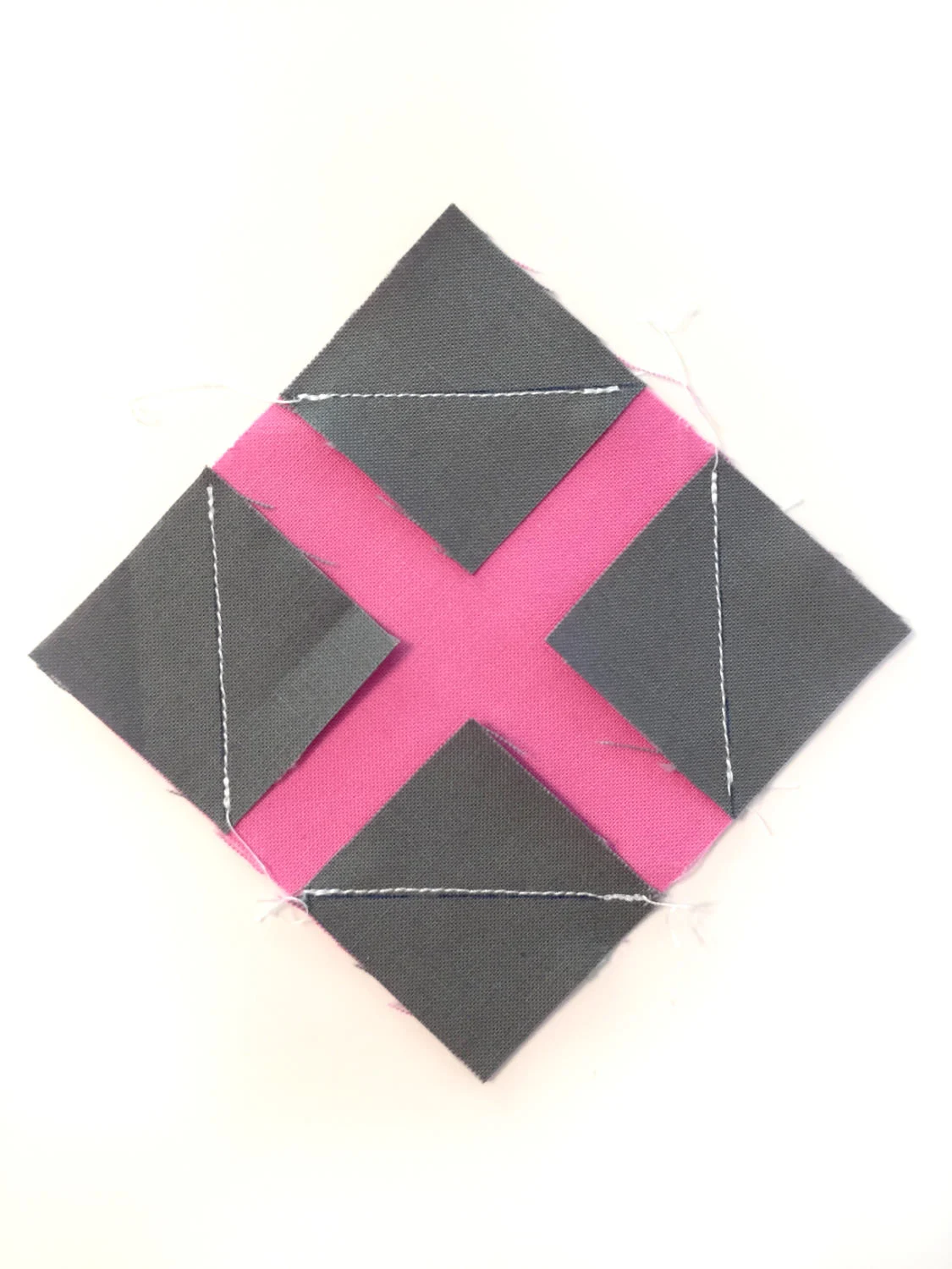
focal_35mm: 29
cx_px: 476
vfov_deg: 61.7
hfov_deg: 48.2
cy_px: 634
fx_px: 1063
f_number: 2.2
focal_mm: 4.2
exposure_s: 1/33
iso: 80
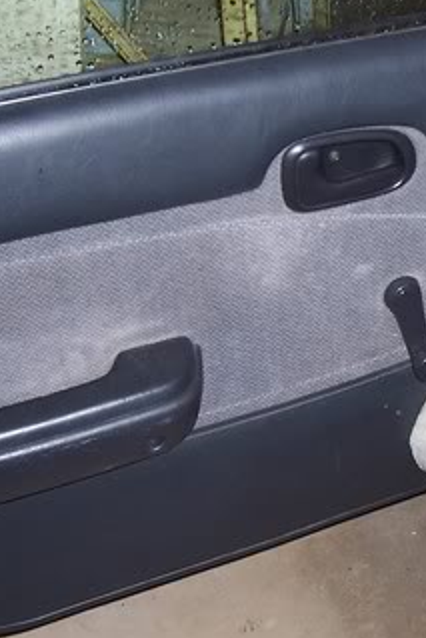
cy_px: 360
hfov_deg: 18.8
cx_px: 406
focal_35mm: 71
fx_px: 1259
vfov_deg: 28.4
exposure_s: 1/60
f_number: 2.7
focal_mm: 5.6
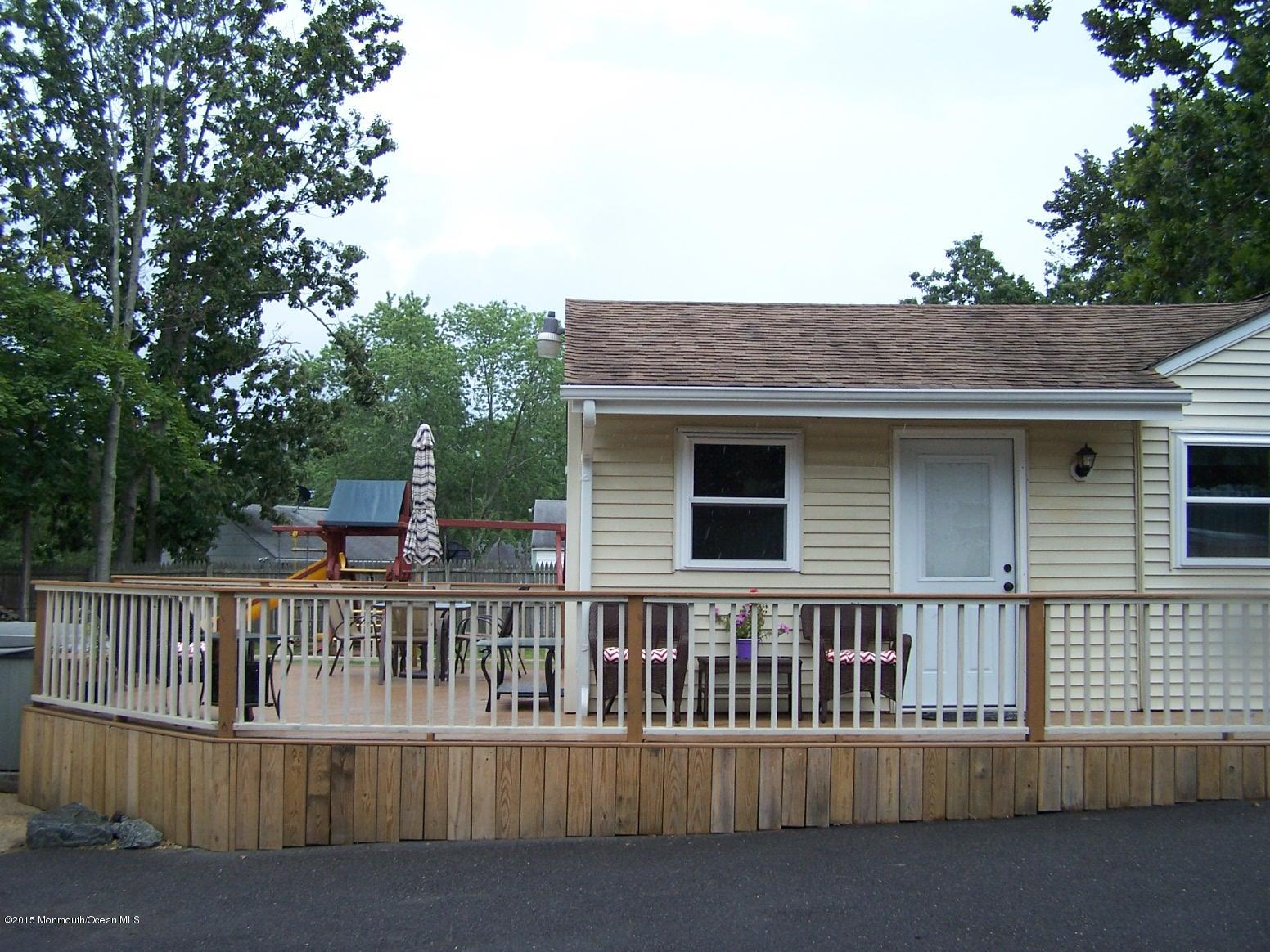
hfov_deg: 49.0
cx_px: 635
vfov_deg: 37.7
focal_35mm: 38
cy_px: 476
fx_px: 1394
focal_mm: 6.3
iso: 80
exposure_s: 1/350
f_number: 2.8
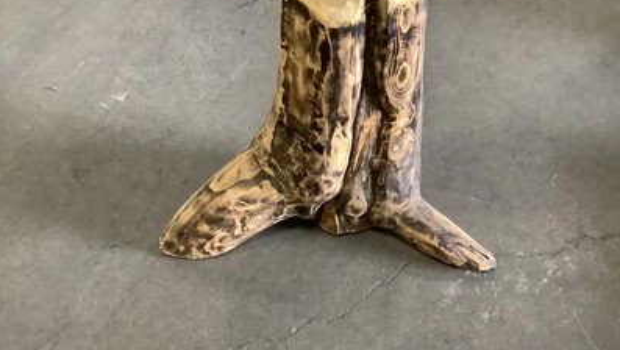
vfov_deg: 34.5
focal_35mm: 34
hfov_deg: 58.0
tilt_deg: -52.8
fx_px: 559
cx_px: 309
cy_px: 223
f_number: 2.4
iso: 400
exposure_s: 1/40
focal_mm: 3.3
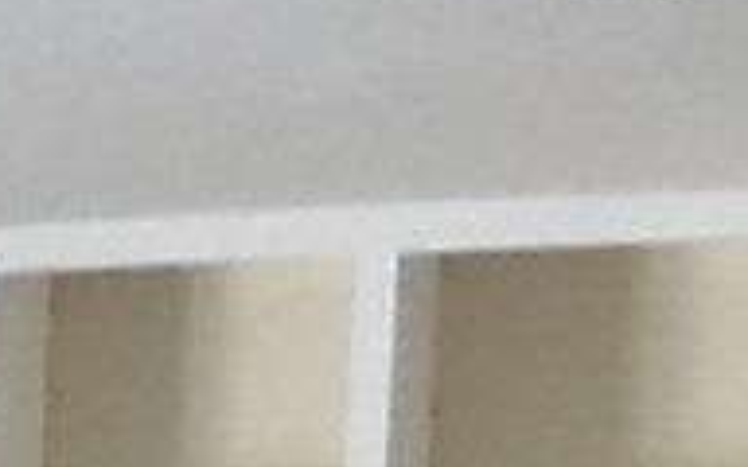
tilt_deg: -8.8
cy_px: 1343
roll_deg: -3.2
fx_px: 4750
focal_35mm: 233
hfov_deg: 8.7
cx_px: -553
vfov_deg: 5.3
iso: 40
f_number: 2.4
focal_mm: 2.03
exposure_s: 1/60
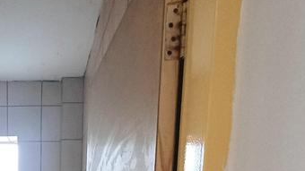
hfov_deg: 44.8
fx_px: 331
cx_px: 29
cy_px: 262
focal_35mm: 41
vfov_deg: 23.0
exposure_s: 1/50.3
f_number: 2.2
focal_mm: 1.64
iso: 125
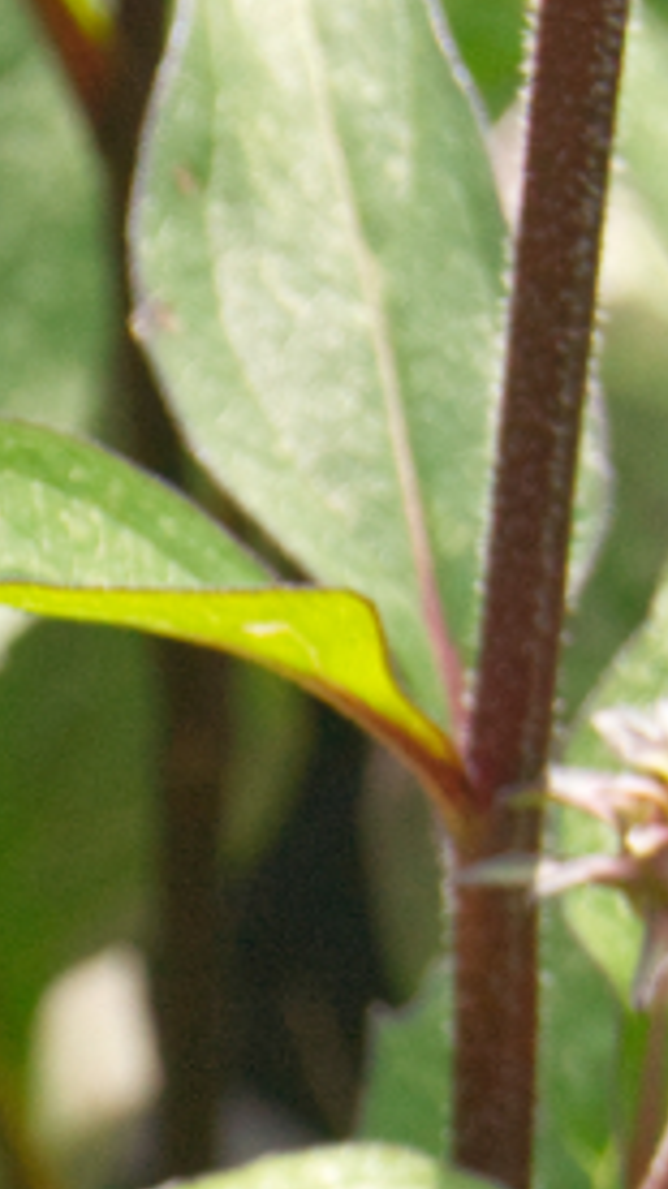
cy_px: 1559
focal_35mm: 375
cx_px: -1409
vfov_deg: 5.7
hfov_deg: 3.2
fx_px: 11832
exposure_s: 1/500
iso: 1250
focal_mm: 55
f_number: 10
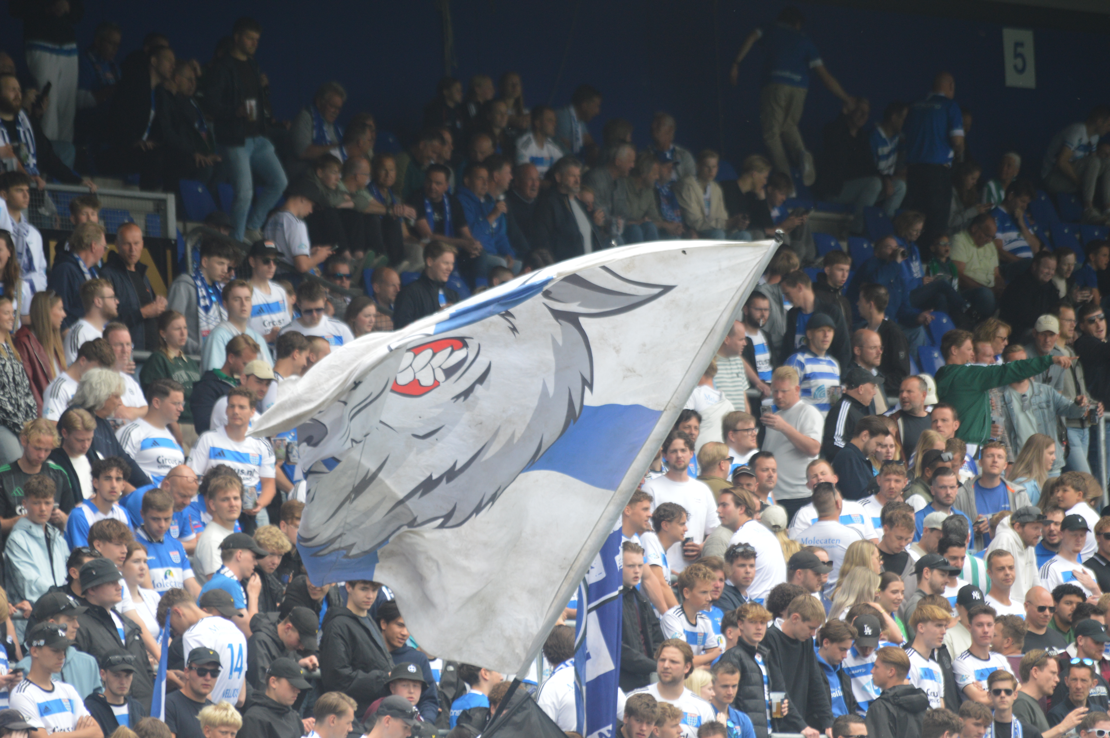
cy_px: 369
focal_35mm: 330
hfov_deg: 6.2
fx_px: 10166
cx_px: 555
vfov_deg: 4.2
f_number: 5
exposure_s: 1/500
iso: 400
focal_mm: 220
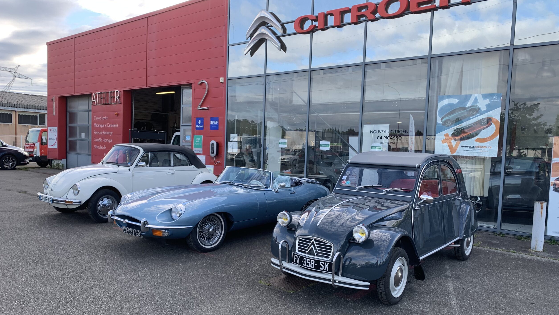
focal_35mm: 29
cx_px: 282
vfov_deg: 40.1
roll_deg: -2.6
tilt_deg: -3.0
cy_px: 182
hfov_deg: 66.1
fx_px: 430
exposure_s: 1/217
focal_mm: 4.25
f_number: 1.8
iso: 25
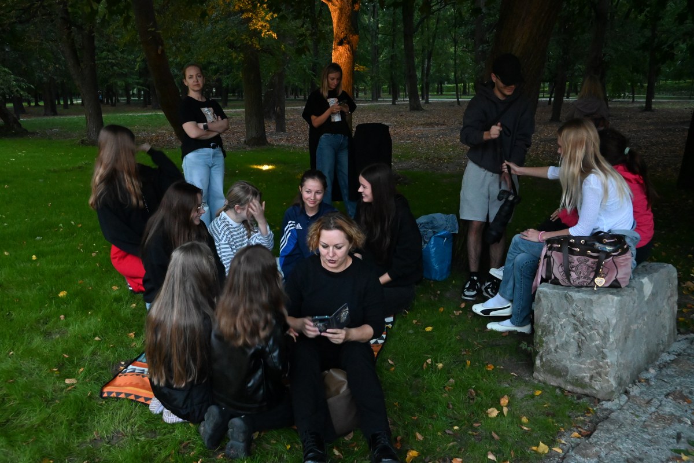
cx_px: 347
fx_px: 564
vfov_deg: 44.6
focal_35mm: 29
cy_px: 232
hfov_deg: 63.2
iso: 6400
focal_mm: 19.5
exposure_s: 1/25
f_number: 5.6
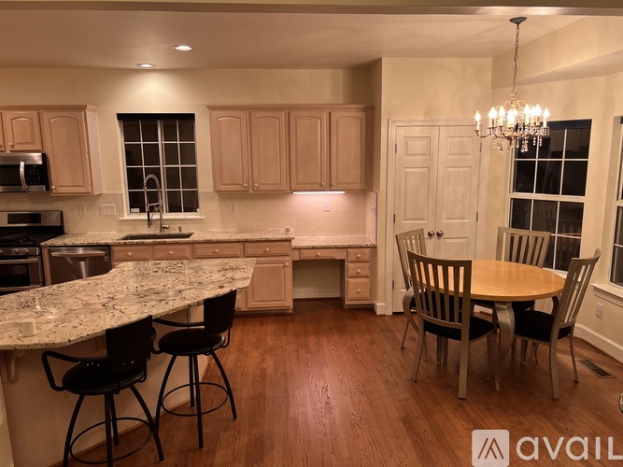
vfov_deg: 53.0
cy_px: 234
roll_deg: -0.2
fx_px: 468
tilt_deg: -9.4
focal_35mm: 26
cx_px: 312
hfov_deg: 67.3
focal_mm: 5.7
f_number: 1.5
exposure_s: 1/60
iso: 80
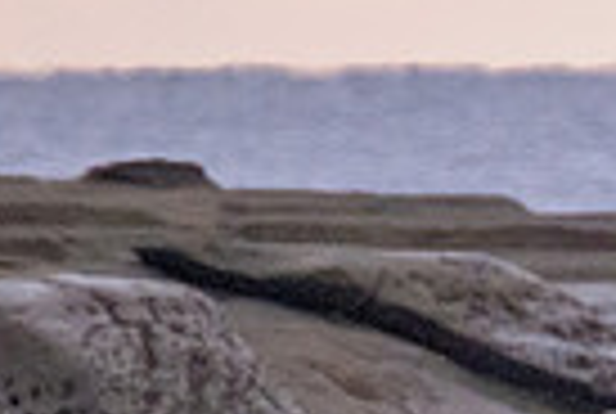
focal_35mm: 3447
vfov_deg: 0.4
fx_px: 59110
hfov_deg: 0.6
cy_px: 844
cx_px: 1075
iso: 8000
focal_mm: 800
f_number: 11
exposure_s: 1/320
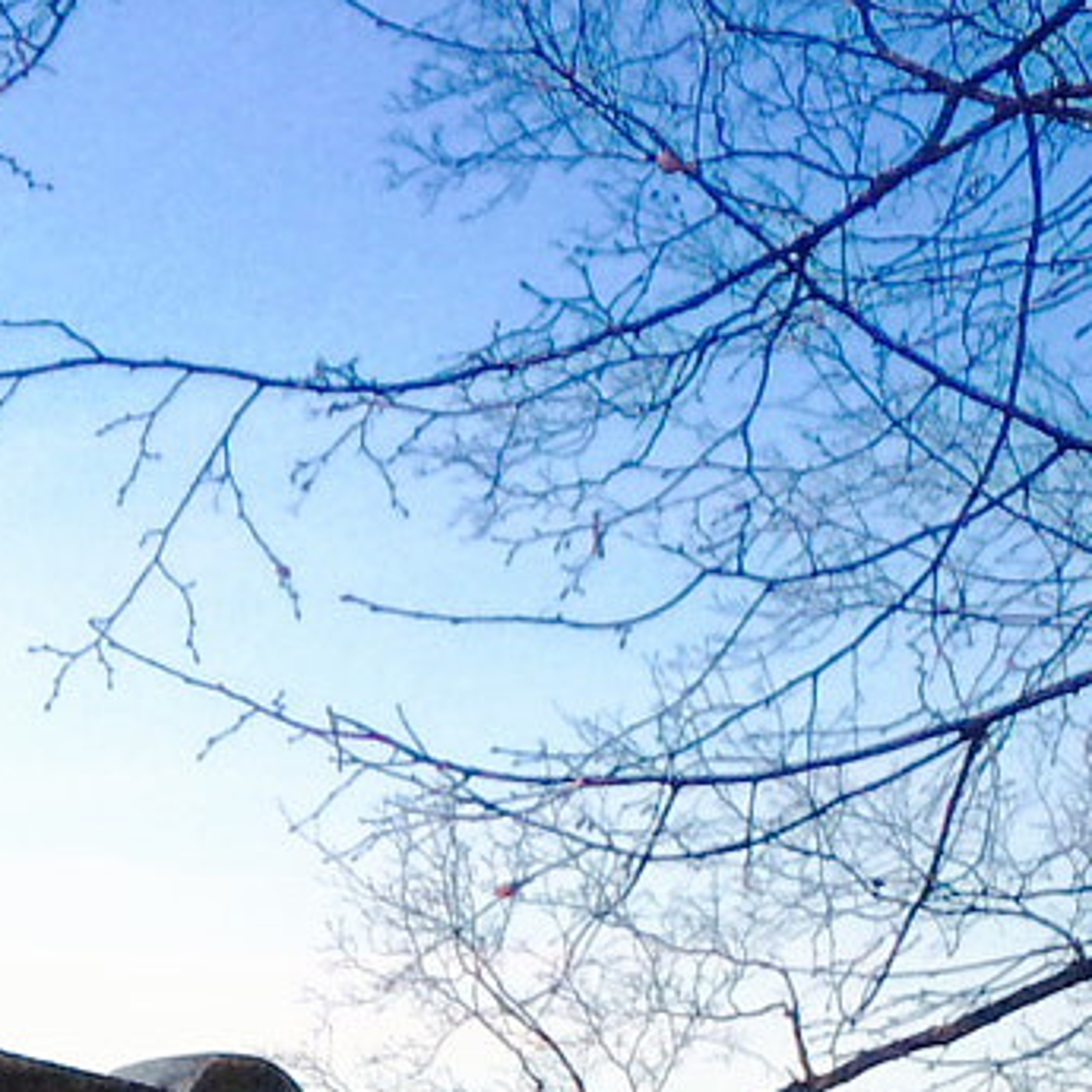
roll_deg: -0.1
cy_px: 1662
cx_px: -453
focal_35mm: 119
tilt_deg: +3.5
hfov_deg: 13.9
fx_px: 4247
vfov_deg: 13.7
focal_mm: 4.15
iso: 100
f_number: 2.2
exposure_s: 1/33
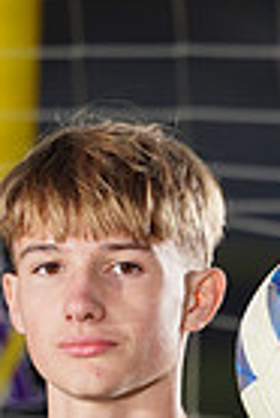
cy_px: 692
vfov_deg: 1.7
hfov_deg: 1.1
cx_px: 89
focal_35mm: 1224
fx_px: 14243
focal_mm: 294
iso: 200
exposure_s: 1/200
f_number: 7.1
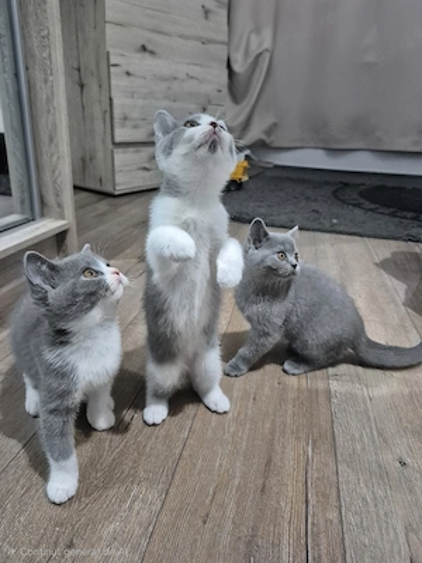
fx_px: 374
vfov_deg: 73.9
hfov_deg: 58.9
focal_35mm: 23
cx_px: 211
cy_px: 282
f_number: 1.8
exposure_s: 1/100
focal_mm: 5.4
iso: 1600
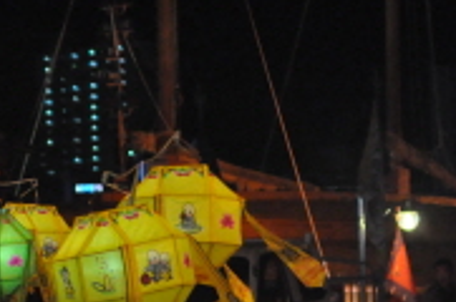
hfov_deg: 10.6
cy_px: 79
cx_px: -270
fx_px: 2349
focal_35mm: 186
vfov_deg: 7.4
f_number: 3.2
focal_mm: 35
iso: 3200
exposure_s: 1/320
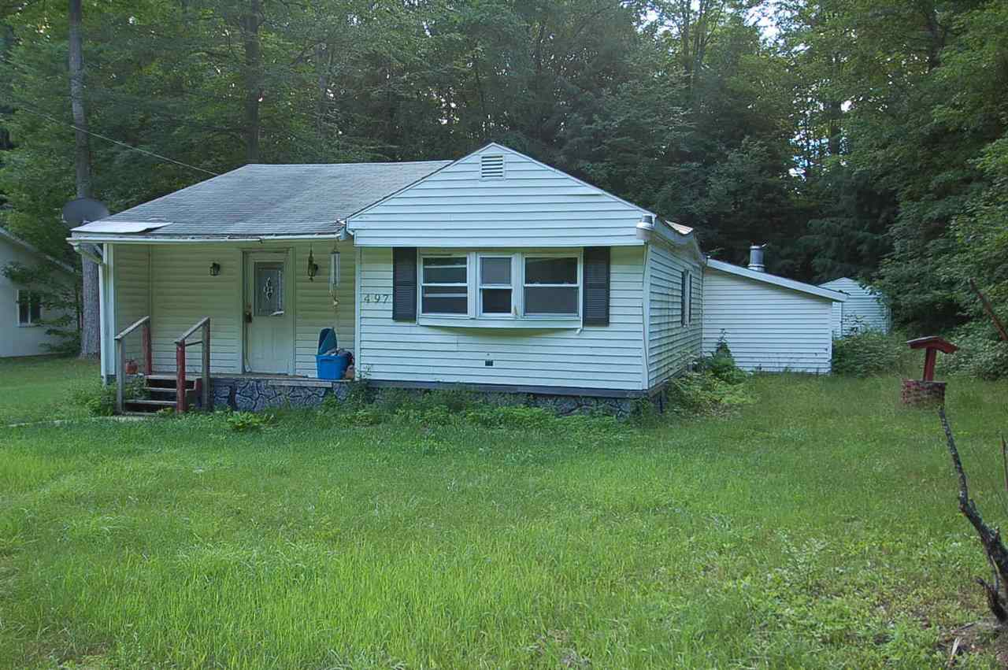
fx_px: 1007
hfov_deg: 53.2
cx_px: 504
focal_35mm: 36
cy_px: 335
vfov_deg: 36.8
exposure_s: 1/80
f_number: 4.5
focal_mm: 24
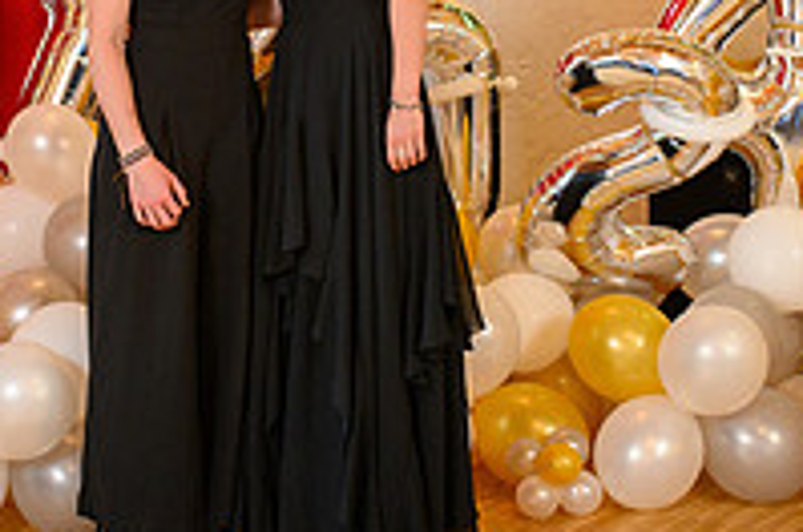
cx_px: 250
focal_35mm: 102
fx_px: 2271
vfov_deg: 13.1
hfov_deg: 20.0
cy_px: -36
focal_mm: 35
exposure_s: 1/100
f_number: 3.5
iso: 1250
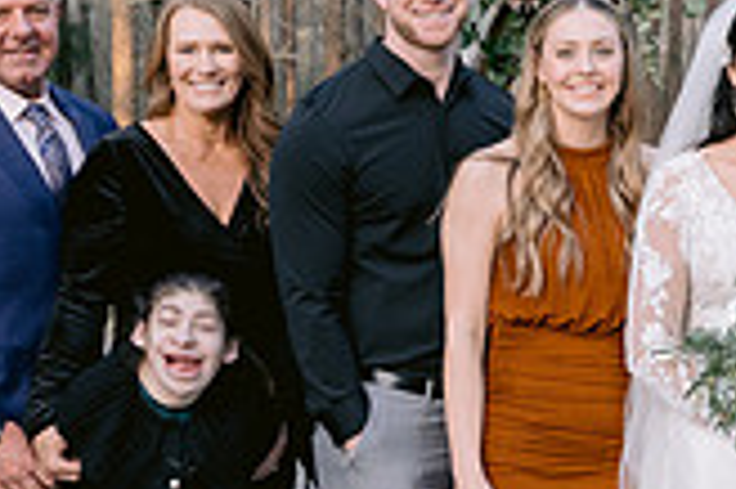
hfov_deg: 13.0
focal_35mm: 155
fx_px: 3166
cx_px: 785
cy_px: 336
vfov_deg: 8.8
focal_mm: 35
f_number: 5.6
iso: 400
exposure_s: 1/100
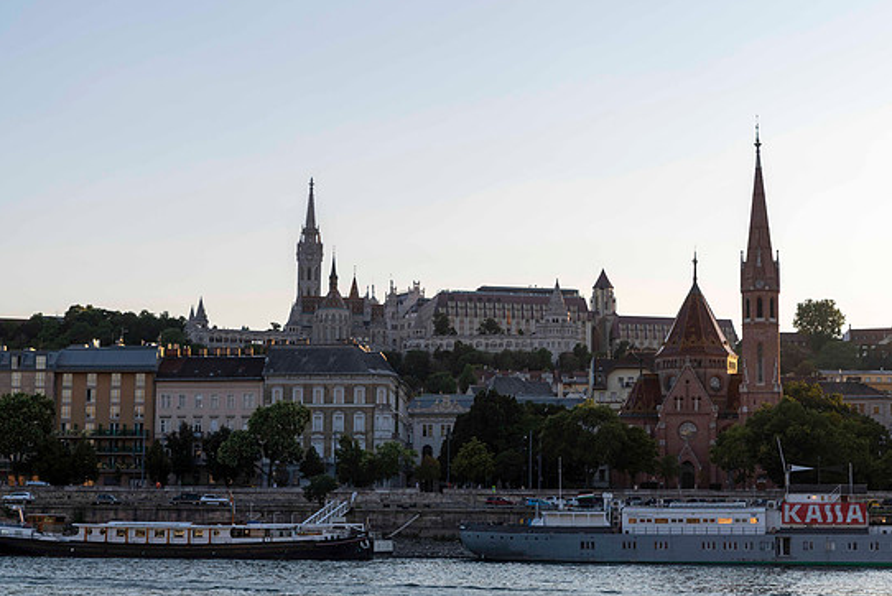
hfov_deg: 28.4
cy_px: 300
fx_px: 1760
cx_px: 474
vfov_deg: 19.2
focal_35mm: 71
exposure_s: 1/640
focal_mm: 62
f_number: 5
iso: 64
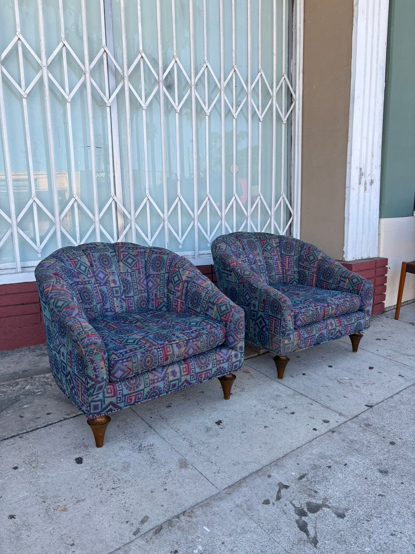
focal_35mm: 26
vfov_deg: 67.3
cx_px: 208
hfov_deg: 53.1
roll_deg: +0.3
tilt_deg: -9.5
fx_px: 415
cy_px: 277
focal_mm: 5.96
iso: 50
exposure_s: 1/468
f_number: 1.6
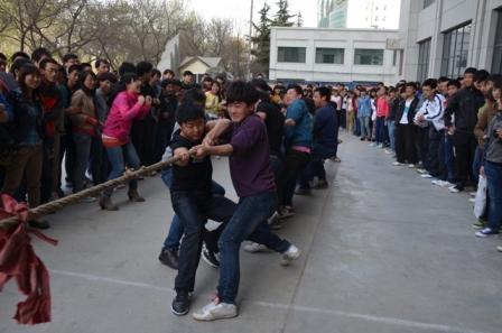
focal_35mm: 36
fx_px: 501
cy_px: 166
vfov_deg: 36.7
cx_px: 251
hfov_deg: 53.2
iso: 200
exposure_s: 1/160
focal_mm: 24
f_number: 6.3
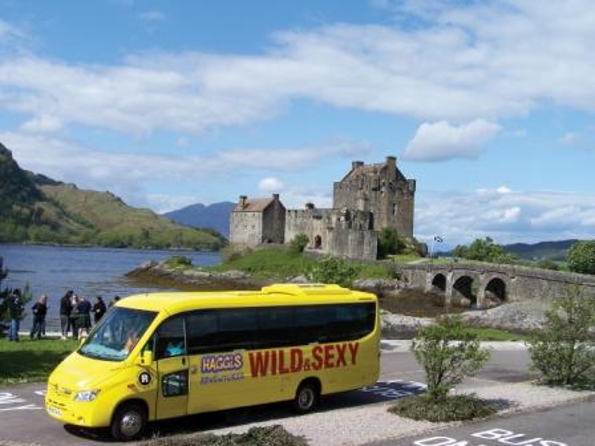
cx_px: 298
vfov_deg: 36.0
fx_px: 688
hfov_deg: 46.8
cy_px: 223
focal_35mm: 40
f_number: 4
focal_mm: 6.7
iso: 80
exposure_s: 1/750
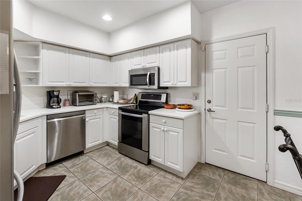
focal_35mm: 15
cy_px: 100
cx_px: 151
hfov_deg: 100.4
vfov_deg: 77.3
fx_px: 126
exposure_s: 1/250
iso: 1600
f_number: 4
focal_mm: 10
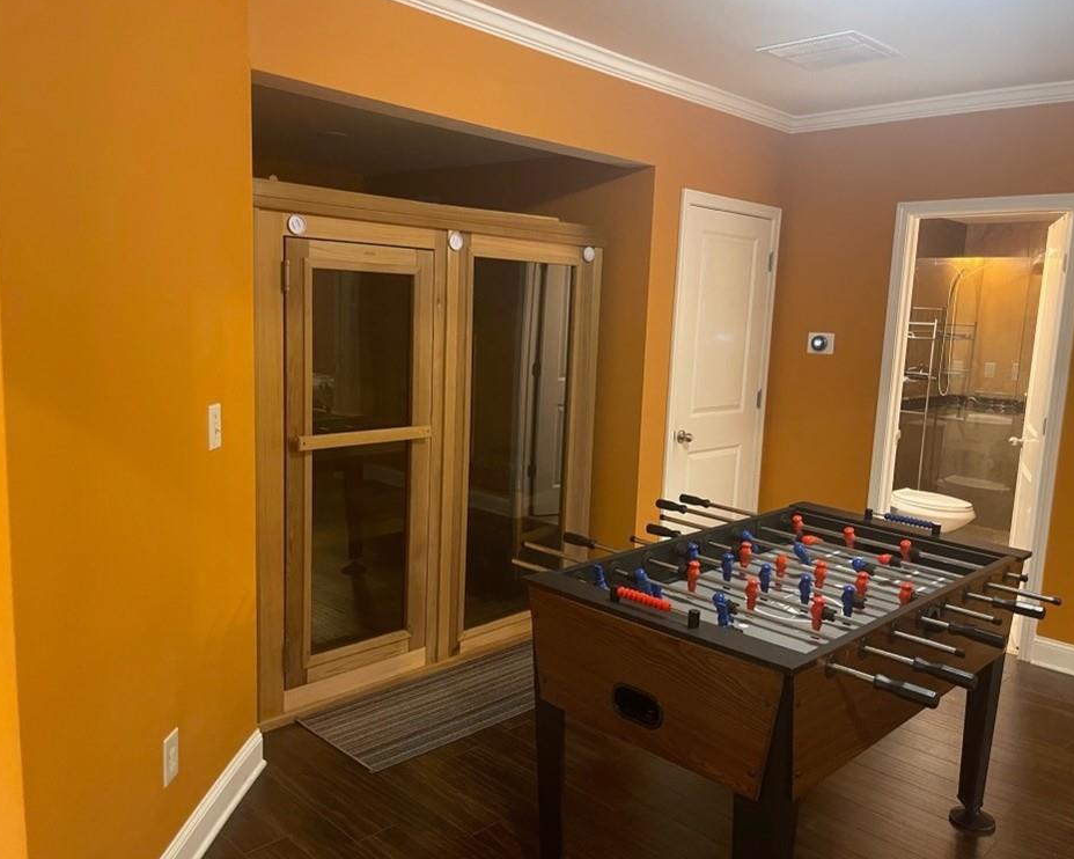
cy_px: 432
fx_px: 890
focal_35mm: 28
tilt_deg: -9.0
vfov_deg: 51.5
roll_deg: -2.7
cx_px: 558
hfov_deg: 62.2
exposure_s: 1/30
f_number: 1.6
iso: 640
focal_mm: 5.1
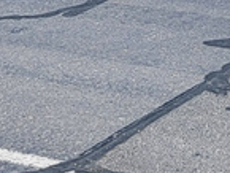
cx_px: 259
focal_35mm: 184
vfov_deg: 7.0
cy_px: -395
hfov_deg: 10.6
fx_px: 1224
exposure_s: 1/3026
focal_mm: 5.4
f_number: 1.8
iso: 40
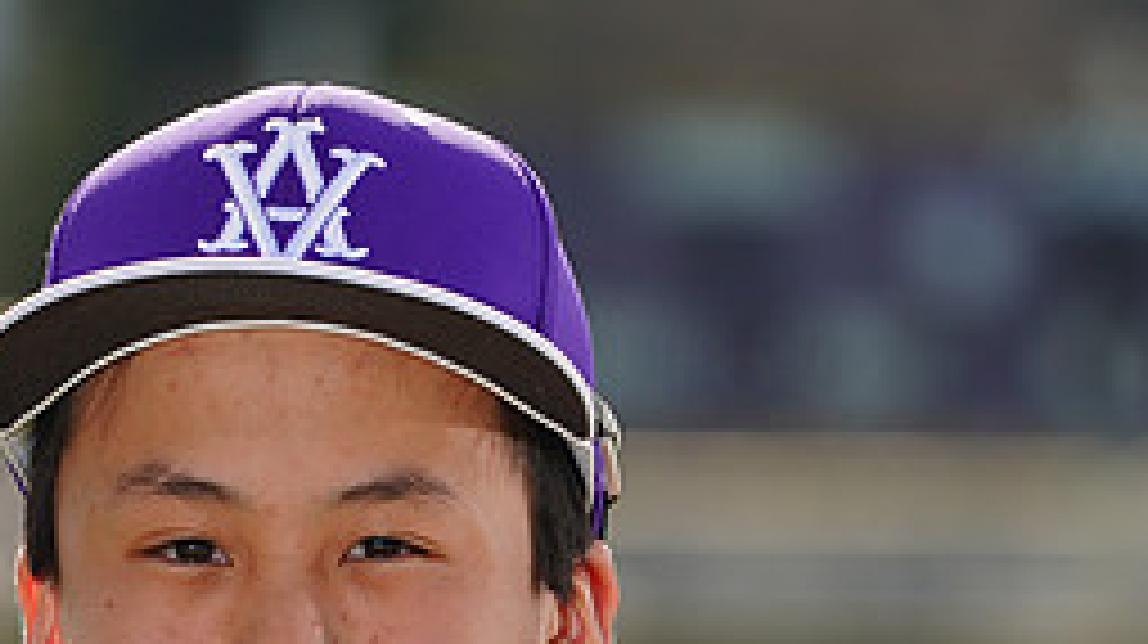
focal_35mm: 853
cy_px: 1135
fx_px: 25947
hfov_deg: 2.5
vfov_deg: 1.4
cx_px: 344
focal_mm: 358
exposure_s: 1/250
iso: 100
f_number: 9
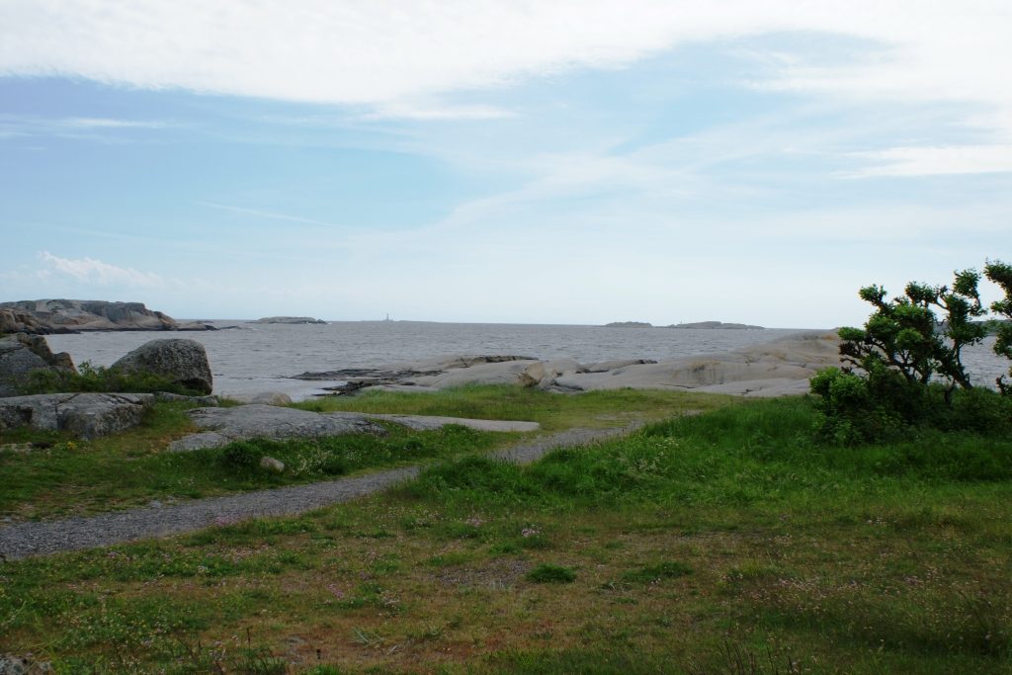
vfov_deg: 36.9
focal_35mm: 36
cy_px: 338
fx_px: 1012
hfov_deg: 53.1
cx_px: 506
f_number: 10
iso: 200
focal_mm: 24
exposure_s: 1/500
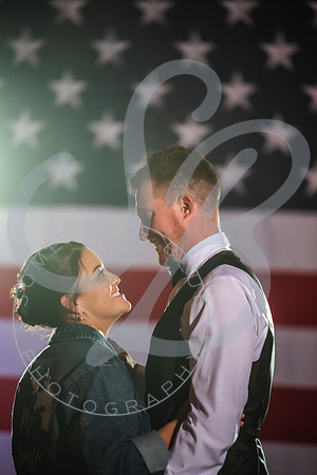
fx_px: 2443
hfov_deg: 7.4
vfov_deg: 11.1
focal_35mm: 185
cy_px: 238
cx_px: 158
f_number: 2.8
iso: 640
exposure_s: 1/200
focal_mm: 185
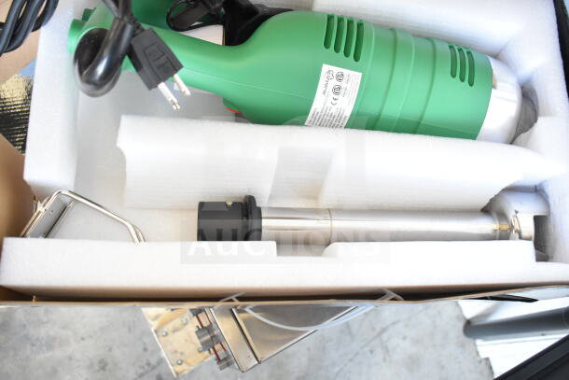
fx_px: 569
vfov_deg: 36.9
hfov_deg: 53.1
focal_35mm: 36
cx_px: 284
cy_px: 190
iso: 1600
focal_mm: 24
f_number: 4.5
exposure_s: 1/80
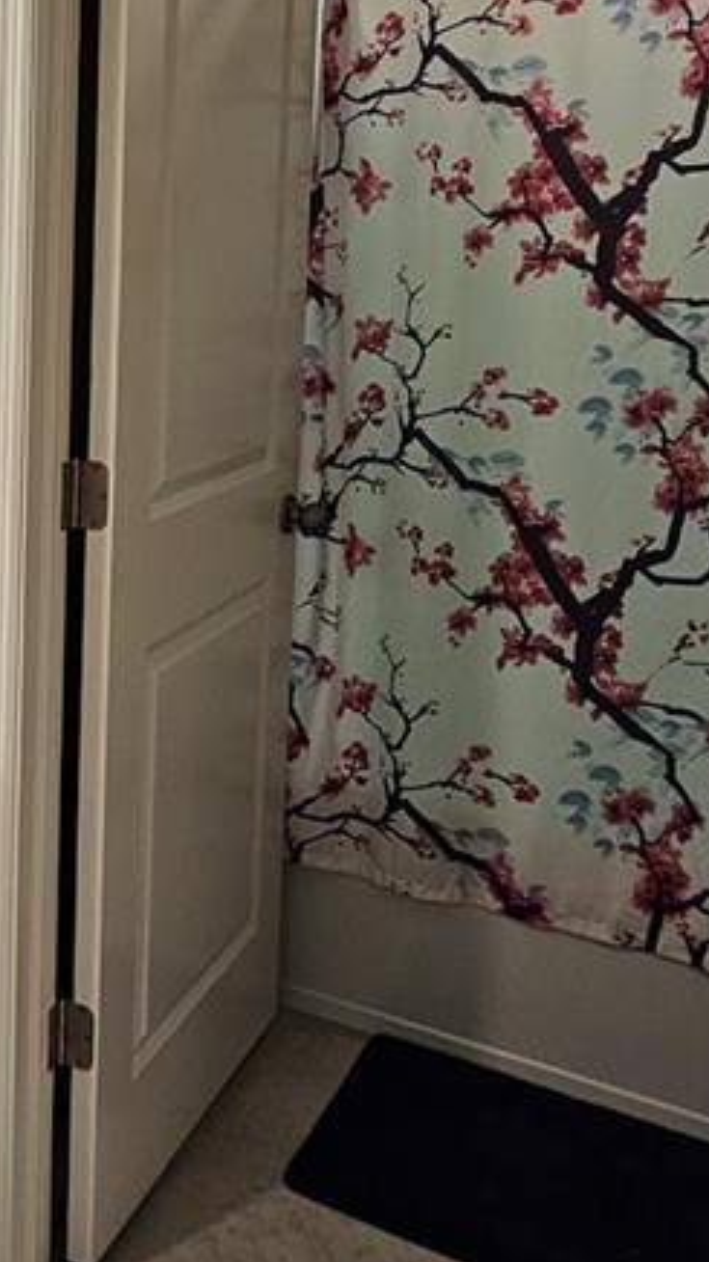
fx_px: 1304
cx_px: -304
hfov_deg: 24.7
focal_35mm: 39
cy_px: 365
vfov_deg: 50.1
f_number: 2.2
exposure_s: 1/60
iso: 125
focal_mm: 2.2
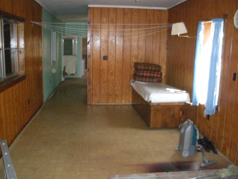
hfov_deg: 51.4
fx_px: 248
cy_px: 90
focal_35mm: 36
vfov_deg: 39.7
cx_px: 119
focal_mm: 6.3
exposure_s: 1/60
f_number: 3.5
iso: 800
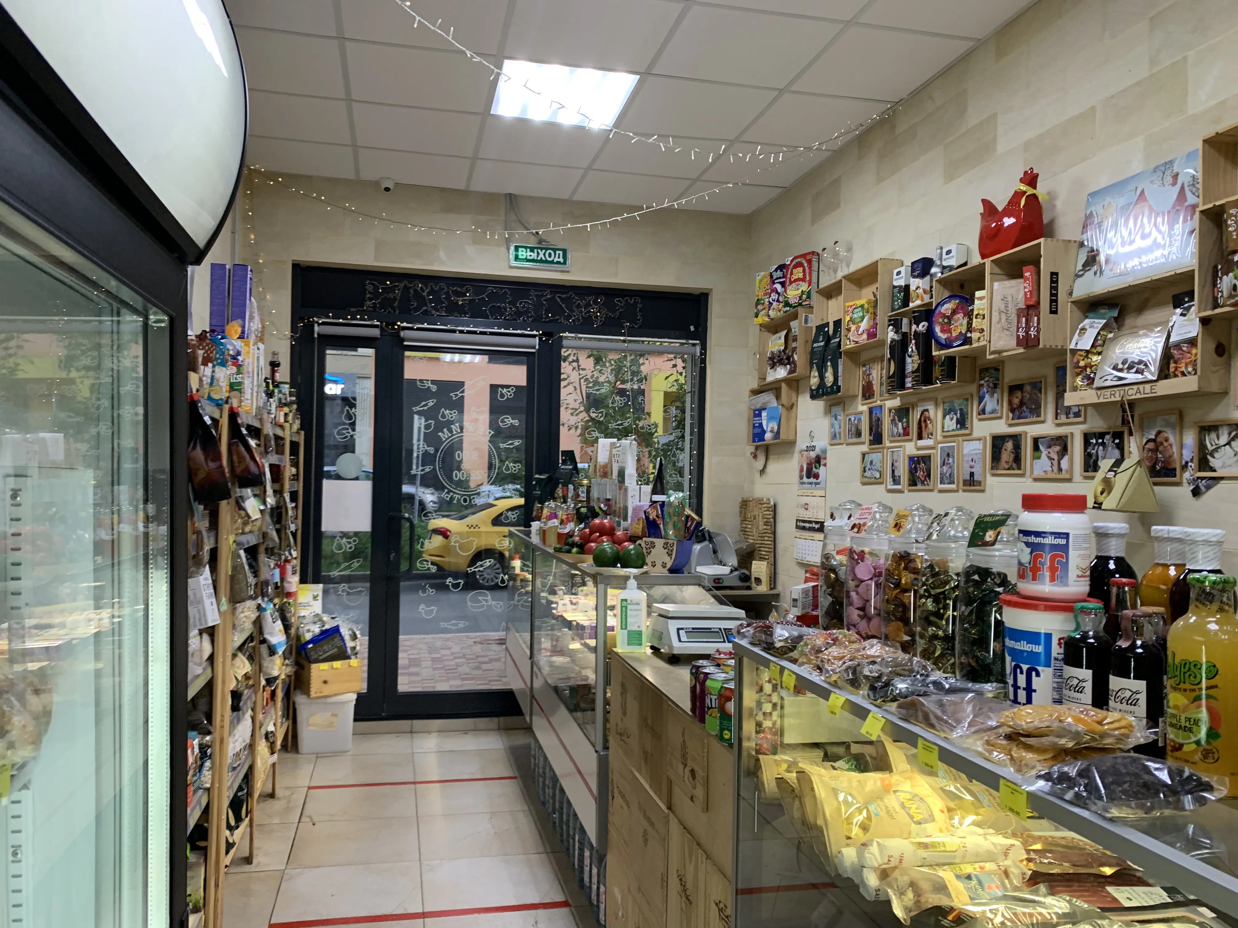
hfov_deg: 67.3
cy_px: 464
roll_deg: -1.4
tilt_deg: +0.8
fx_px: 930
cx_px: 619
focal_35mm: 26
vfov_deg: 53.1
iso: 125
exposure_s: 1/50
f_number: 1.8
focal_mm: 4.25
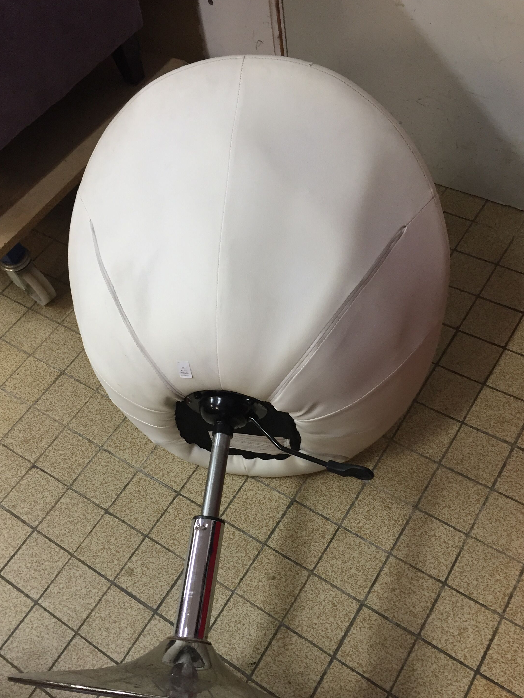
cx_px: 253
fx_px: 666
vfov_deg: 55.3
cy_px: 382
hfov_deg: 42.9
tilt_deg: -54.9
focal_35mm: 33
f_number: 2.2
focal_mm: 4.15
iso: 125
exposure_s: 1/33
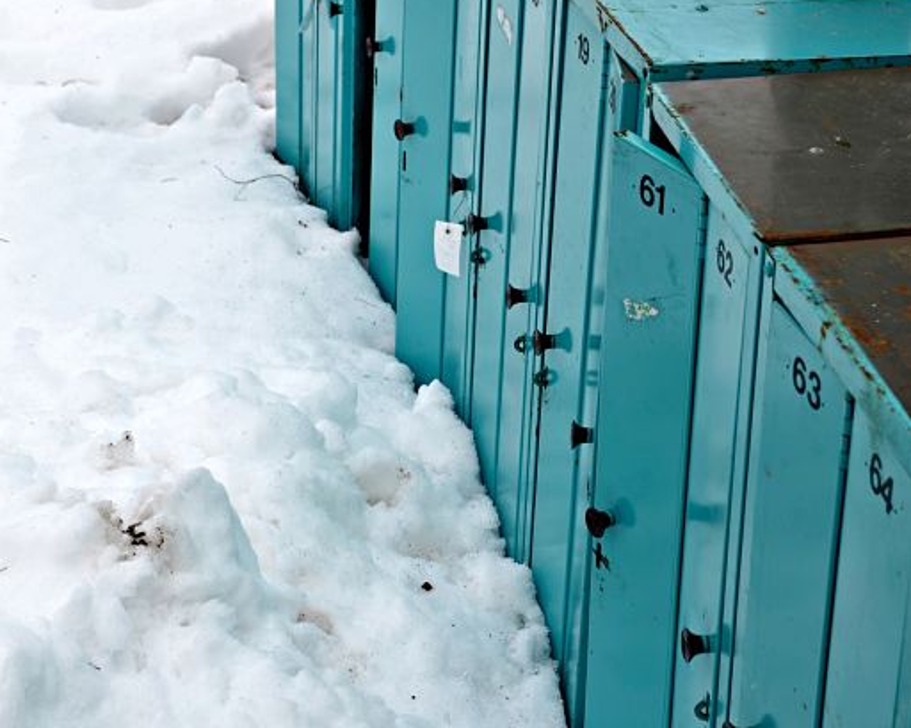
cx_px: 455
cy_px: 280
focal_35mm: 75
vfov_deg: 20.5
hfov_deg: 25.5
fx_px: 2013
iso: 100
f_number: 8
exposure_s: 1/250
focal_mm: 35
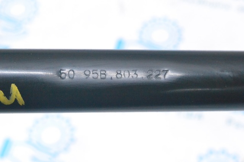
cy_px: 81
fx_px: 559
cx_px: 122
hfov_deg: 24.6
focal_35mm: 82
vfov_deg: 16.5
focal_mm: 55
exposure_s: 1/160
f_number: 10
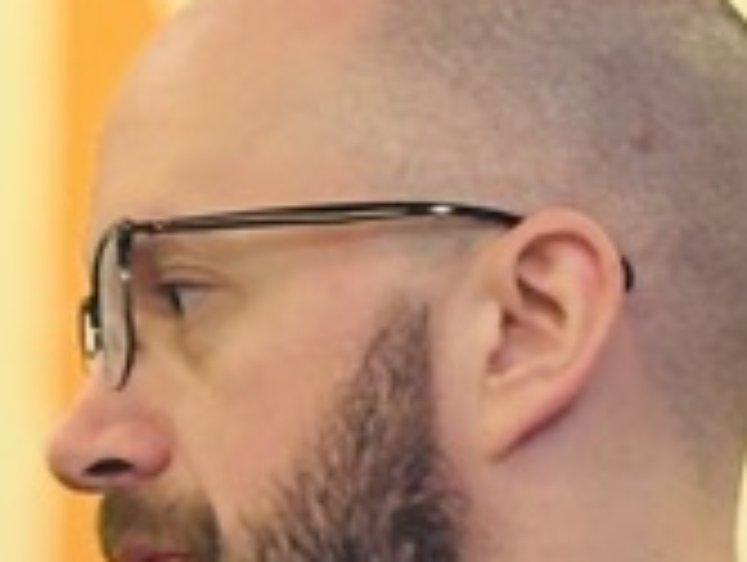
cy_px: 1164
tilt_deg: -1.8
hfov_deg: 5.2
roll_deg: +0.2
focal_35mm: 375
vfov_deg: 3.9
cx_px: -580
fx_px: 8104
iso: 125
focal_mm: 5.96
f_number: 1.6
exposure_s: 1/33
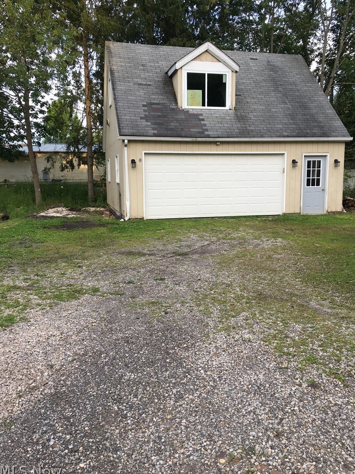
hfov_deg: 46.8
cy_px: 237
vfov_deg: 60.0
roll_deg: -1.0
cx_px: 179
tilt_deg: -8.3
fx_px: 410
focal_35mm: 30
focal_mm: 4.15
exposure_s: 1/120
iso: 25
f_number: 2.2
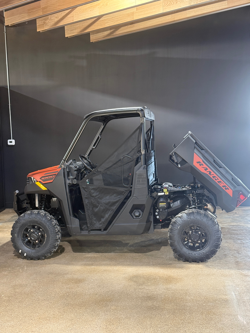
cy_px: 166
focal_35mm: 48
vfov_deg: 39.7
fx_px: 462
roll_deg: +1.5
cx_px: 125
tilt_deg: -2.7
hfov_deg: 30.3
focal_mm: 6.76
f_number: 1.78
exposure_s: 1/60
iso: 250
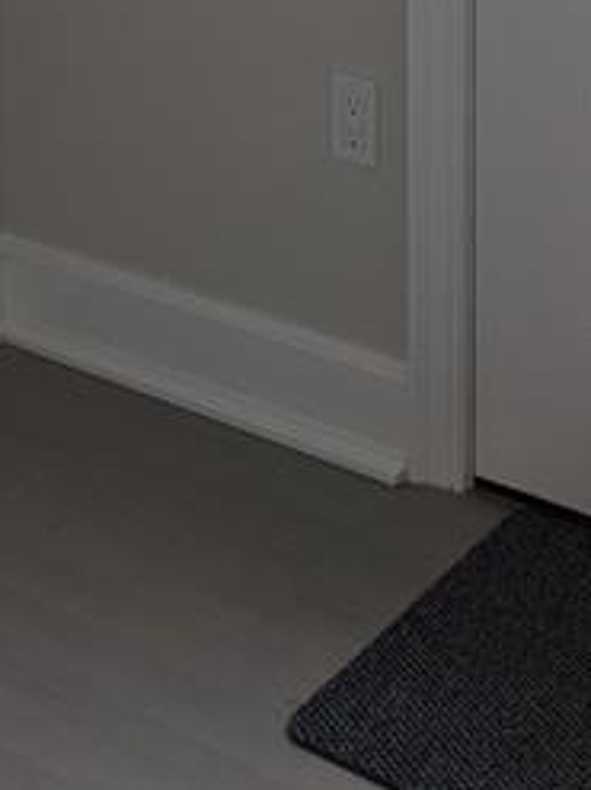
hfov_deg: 17.5
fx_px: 1914
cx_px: 348
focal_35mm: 84
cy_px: -397
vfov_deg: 20.1
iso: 45
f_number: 1.73
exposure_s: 1/121
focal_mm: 4.38
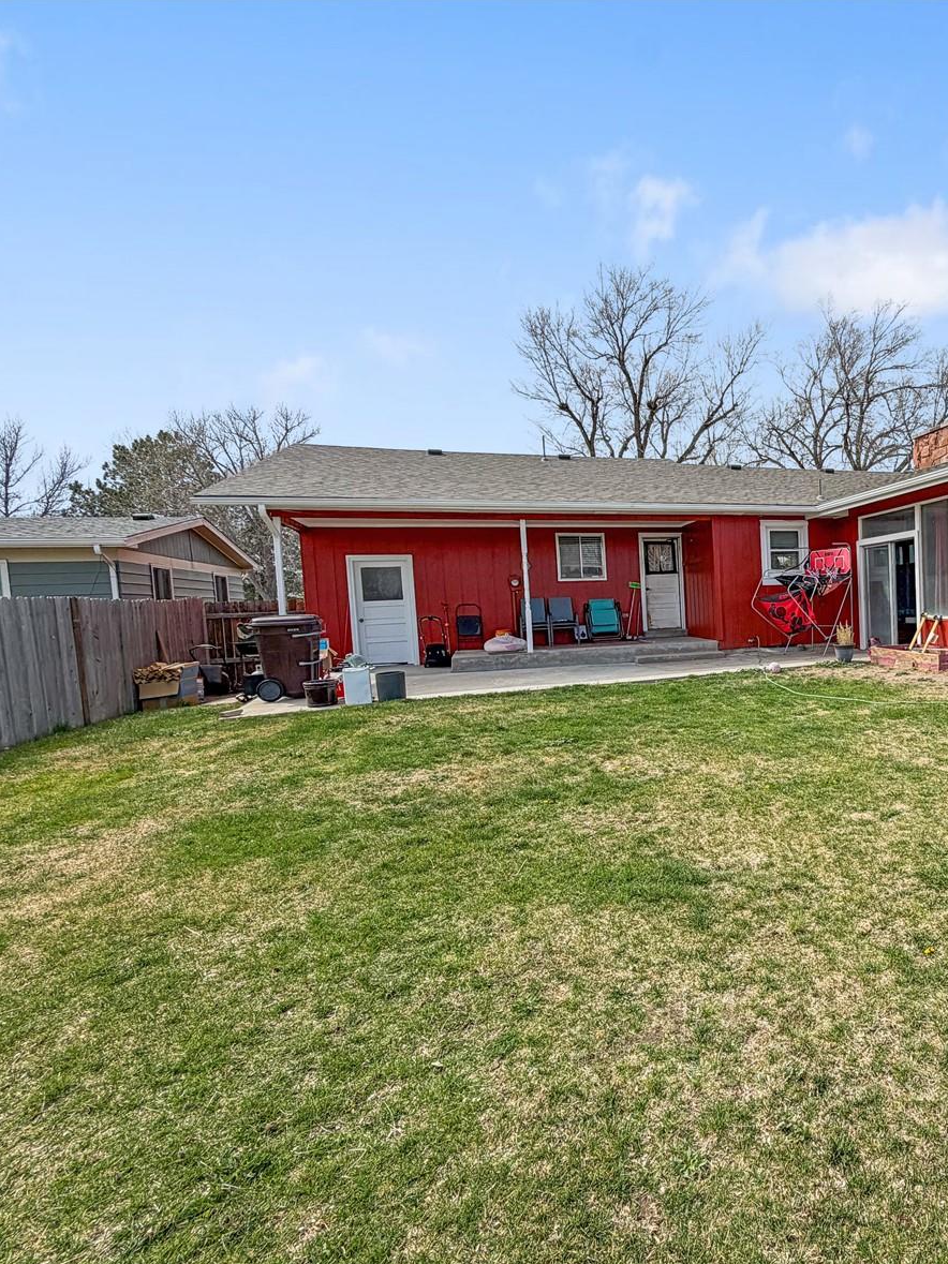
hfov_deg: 62.4
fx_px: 694
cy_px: 641
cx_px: 768
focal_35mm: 19
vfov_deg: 84.7
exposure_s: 1/750
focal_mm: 2.22
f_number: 2.2
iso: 25
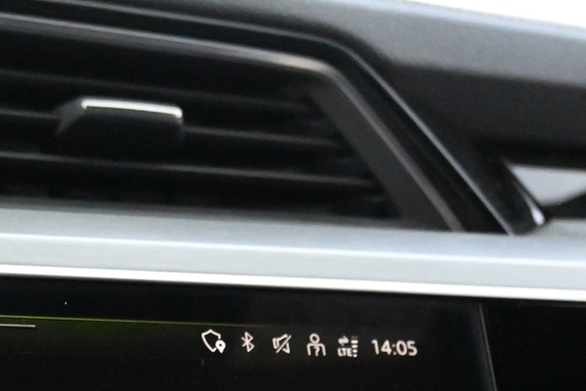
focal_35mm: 91
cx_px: -53
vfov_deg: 14.1
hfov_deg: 21.3
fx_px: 1481
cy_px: 578
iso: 8000
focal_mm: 20
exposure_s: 1/30
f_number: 3.8
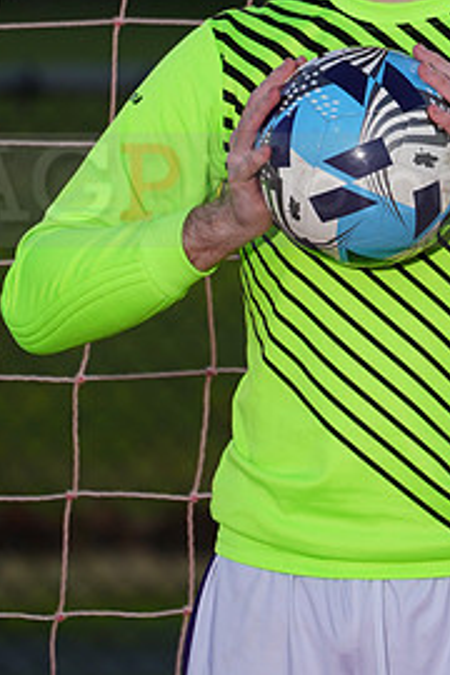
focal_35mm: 858
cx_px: 384
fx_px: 16086
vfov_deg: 2.4
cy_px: 168
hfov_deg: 1.6
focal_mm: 400
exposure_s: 1/250
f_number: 5.6
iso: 320
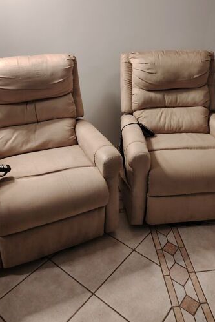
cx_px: 124
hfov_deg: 41.0
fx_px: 286
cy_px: 119
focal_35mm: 32
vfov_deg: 57.9
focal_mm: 5.25
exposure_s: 1/33.3
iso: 778
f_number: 1.75
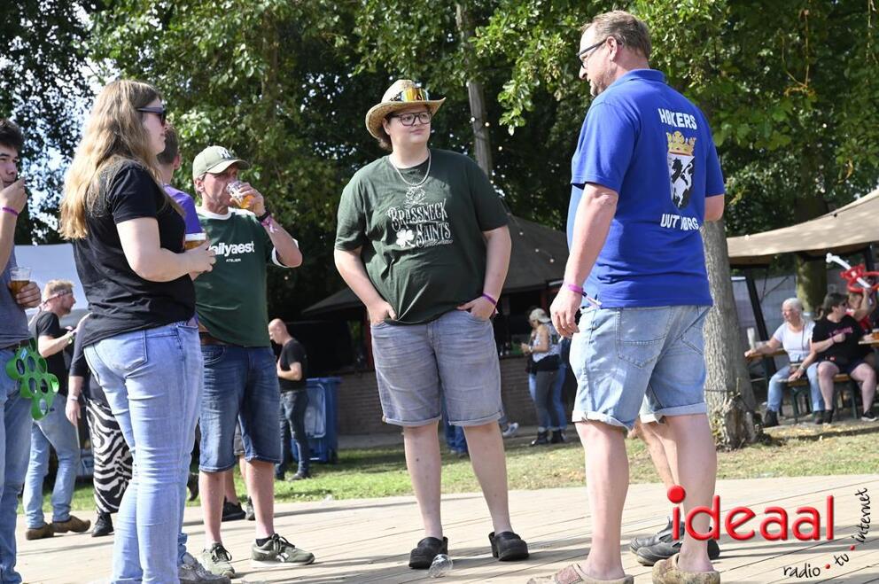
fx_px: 1707
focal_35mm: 70
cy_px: 292
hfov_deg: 28.9
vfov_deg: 19.4
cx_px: 440
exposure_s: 1/800
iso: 1000
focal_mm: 70
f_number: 7.1
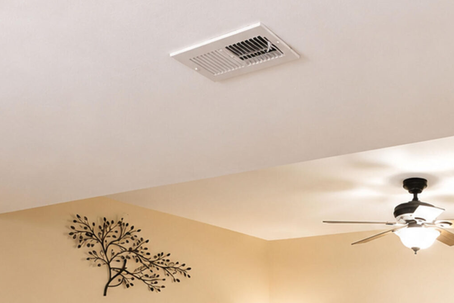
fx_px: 479
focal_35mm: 38
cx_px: 390
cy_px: 347
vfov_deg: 30.6
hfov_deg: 46.7
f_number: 5
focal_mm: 10
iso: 2000
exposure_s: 1/15
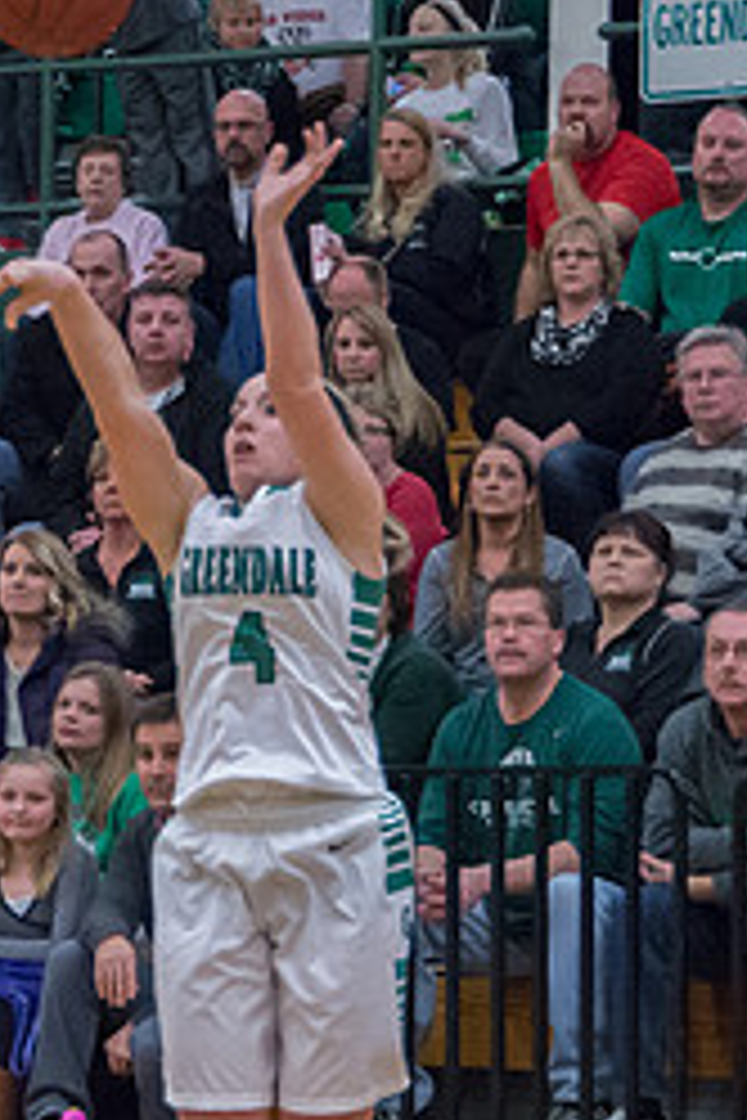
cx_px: 314
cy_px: 800
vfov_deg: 11.4
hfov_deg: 7.6
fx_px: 5602
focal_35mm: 180
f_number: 5.6
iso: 8000
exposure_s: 1/500
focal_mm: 58
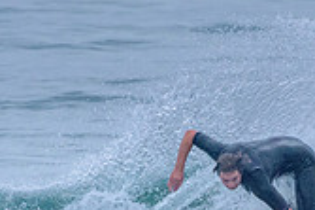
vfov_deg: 0.6
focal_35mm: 2130
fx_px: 18619
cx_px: 343
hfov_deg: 1.0
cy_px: 284
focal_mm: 500
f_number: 5.6
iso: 2000
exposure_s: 1/2000
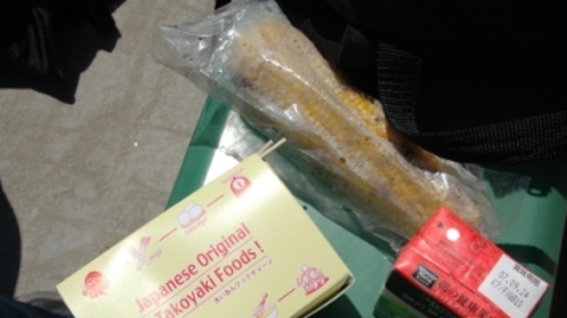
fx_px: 691
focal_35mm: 46
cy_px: 207
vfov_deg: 25.8
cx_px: 307
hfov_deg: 44.6
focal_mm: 26
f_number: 11
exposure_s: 1/500
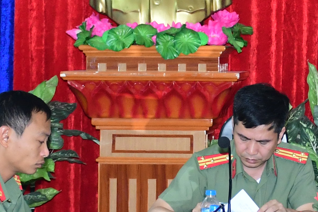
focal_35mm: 283
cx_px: 388
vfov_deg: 4.8
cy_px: 3
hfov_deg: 7.2
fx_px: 2500
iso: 1600
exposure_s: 1/200
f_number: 4.5
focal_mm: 40
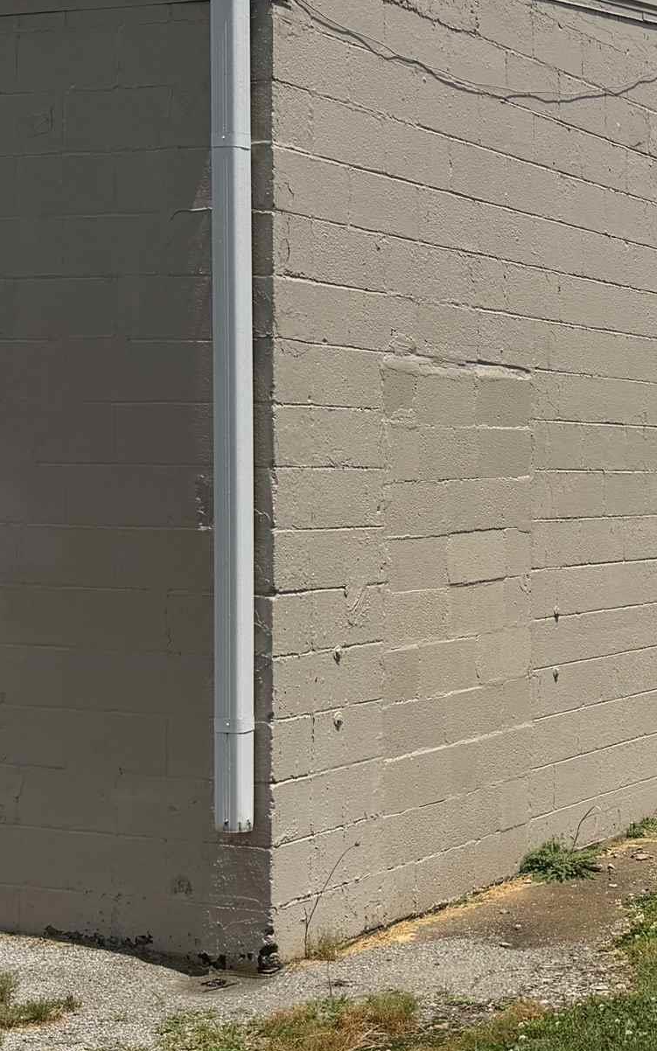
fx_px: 1863
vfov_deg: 31.5
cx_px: 923
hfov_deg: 18.2
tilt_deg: -1.0
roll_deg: -0.5
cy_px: 530
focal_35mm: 65
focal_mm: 6.76
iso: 80
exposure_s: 1/8130
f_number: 1.78
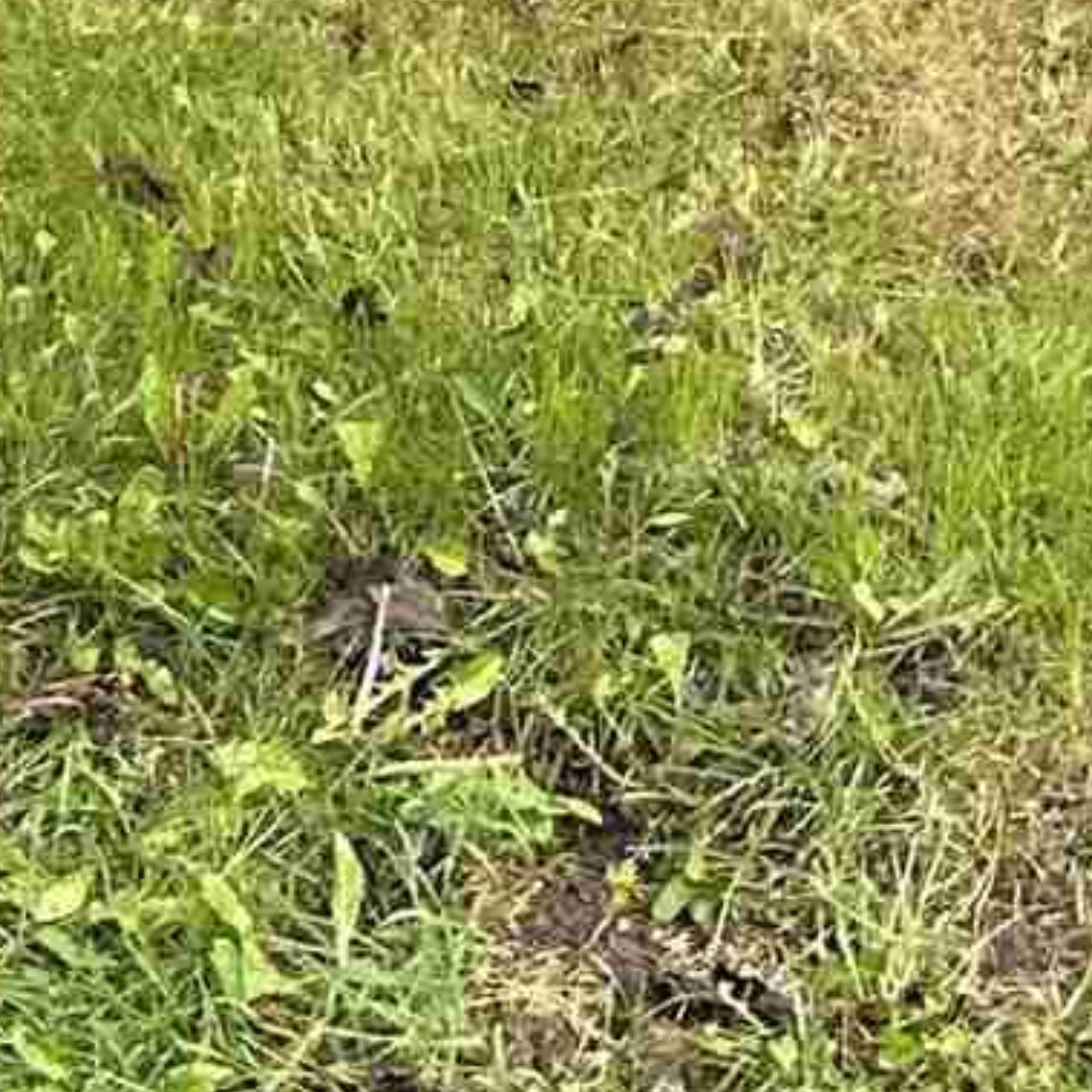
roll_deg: -1.2
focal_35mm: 172
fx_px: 6139
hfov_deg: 10.1
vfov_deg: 8.7
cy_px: -1979
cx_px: 187
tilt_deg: -1.9
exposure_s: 1/373
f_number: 1.78
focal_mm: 6.86
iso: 80
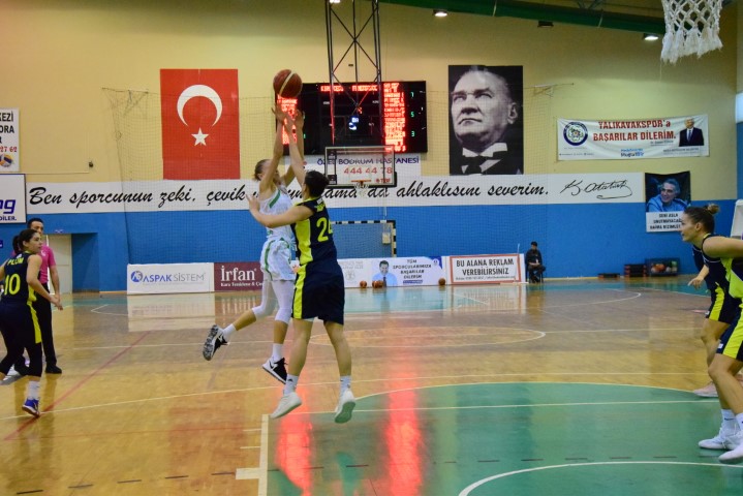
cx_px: 372
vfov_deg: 20.2
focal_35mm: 68
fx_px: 1394
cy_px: 248
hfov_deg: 29.9
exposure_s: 1/500
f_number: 5.6
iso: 4500
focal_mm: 45
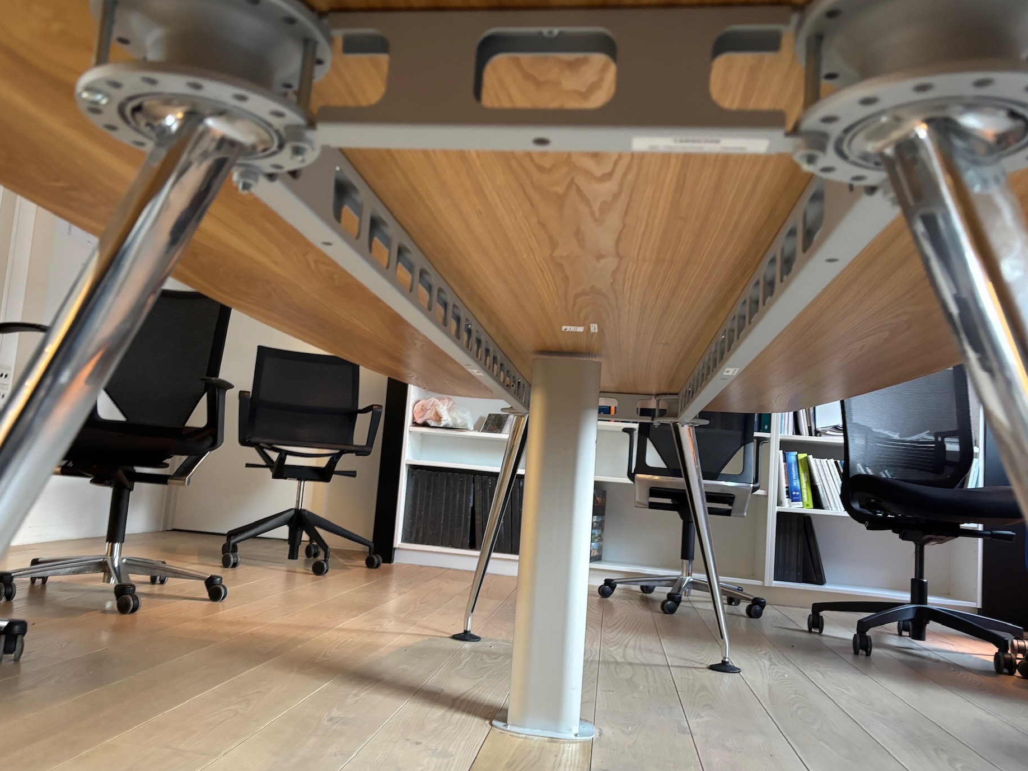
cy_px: 389
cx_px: 462
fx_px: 861
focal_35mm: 29
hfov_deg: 61.5
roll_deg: -5.6
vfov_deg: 48.2
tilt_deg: +6.9
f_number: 1.6
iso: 400
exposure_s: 1/33
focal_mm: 5.96
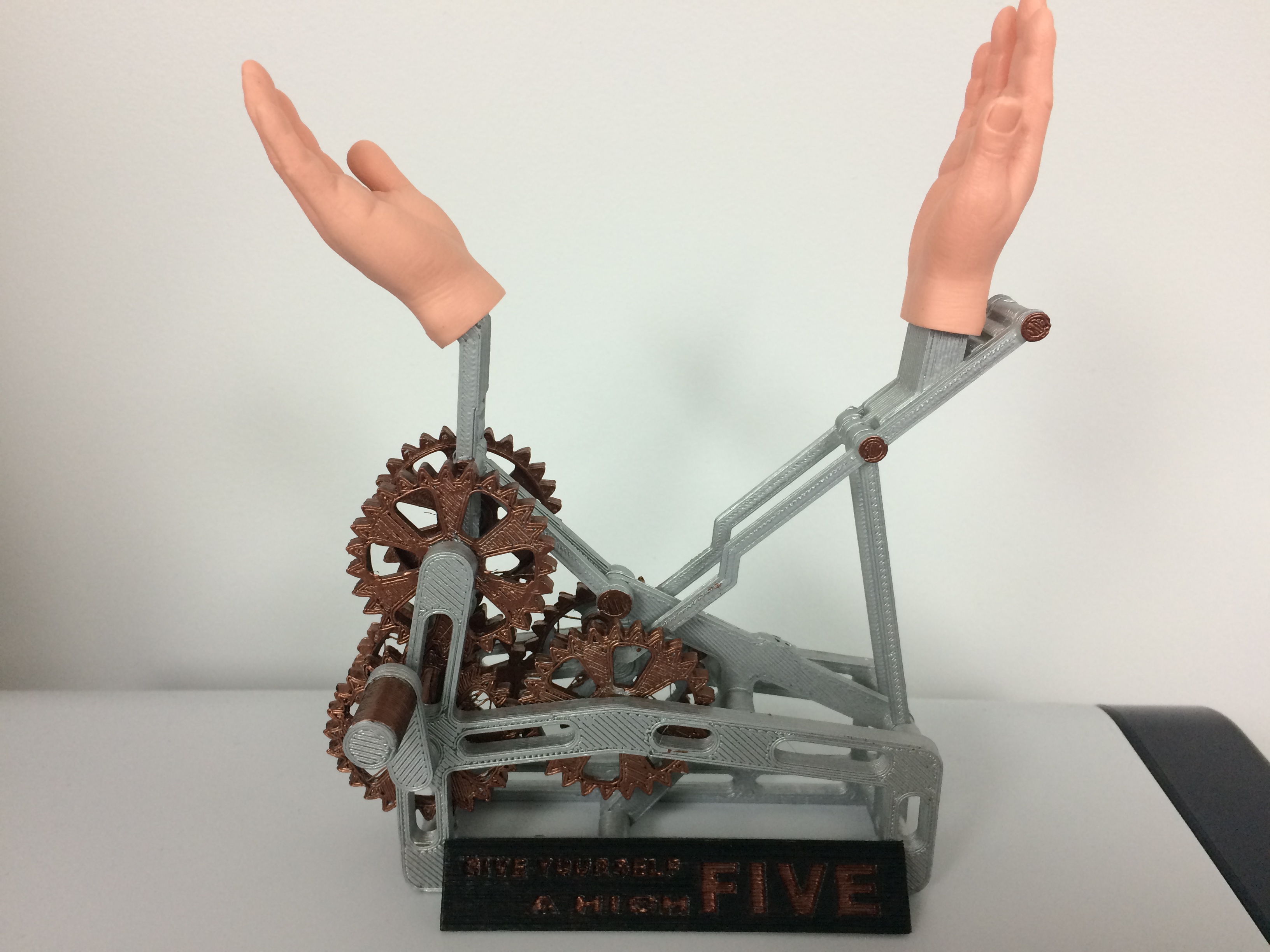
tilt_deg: -19.6
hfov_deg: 61.7
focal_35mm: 29
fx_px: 1064
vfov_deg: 48.2
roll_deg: +1.9
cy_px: 476
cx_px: 635
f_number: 2.2
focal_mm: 4.15
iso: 80
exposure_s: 1/30
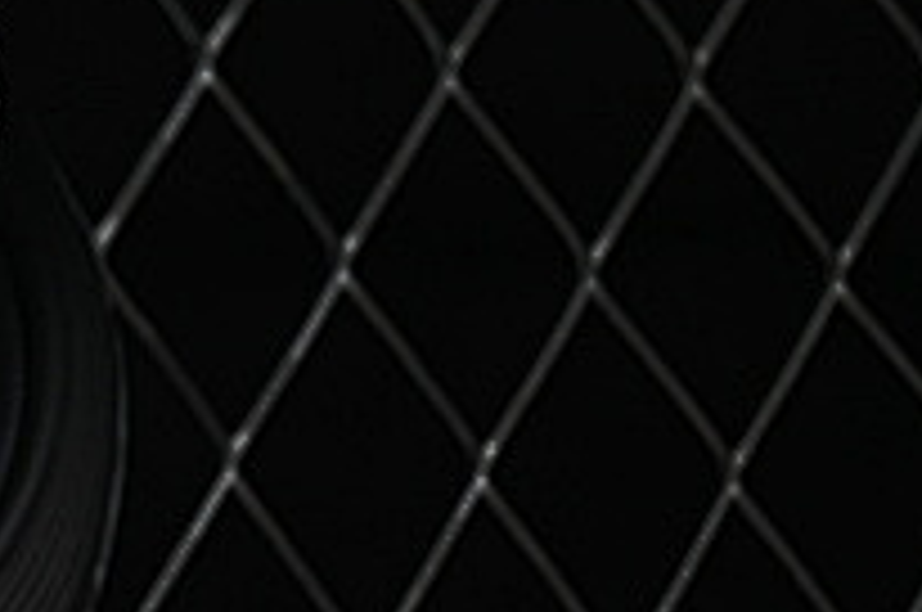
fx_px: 10126
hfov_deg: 5.0
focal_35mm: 396
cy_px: 1048
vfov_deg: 3.4
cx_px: -1480
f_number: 6.3
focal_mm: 50
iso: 160
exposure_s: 1/50
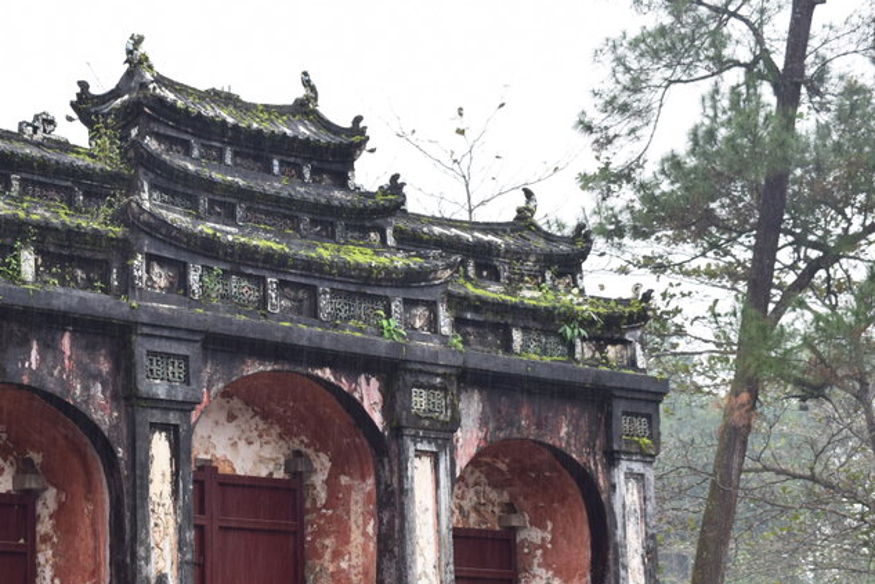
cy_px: 459
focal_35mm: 91
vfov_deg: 14.9
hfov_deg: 22.0
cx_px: 155
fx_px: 2212
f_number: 8
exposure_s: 1/50
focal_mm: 32
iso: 400
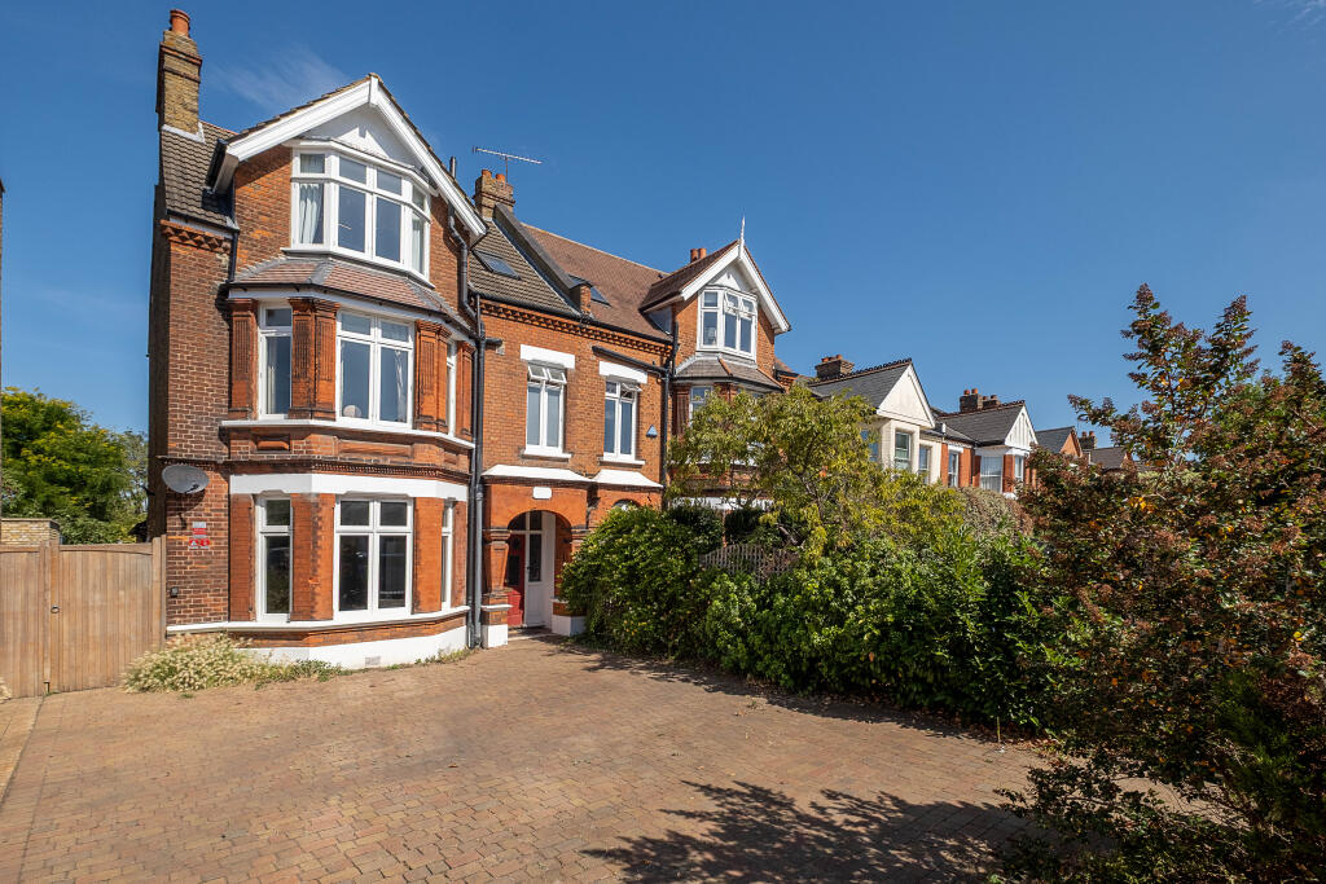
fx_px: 553
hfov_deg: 100.4
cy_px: 442
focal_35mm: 15
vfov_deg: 77.3
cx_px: 663
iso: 400
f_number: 7.1
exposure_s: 1/800
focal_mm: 10
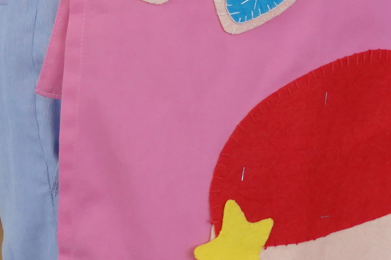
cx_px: 916
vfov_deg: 5.7
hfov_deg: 8.3
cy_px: -476
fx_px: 2487
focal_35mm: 229
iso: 2500
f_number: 5.6
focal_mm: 39
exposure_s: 1/400
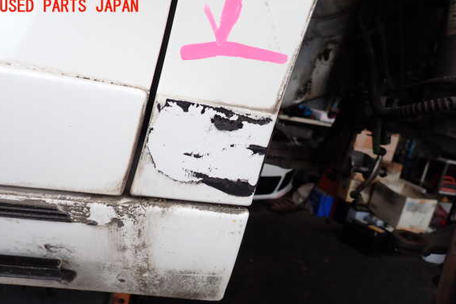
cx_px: 232
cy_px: 175
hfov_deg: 67.4
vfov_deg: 47.7
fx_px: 342
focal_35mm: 27
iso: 100
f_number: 2.8
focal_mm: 4.5
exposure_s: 1/125
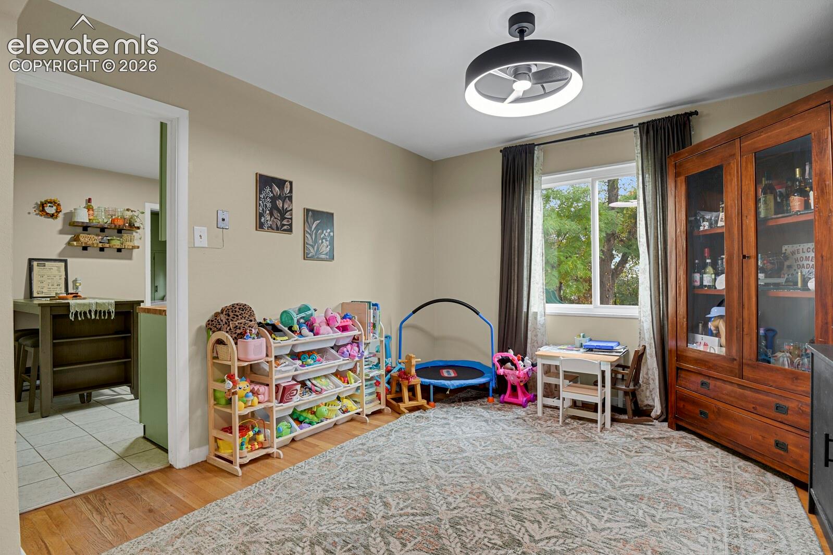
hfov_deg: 93.3
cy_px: 278
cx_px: 416
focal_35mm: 17
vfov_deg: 70.4
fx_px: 393
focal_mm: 17
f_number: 6.3
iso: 250
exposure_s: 2.5
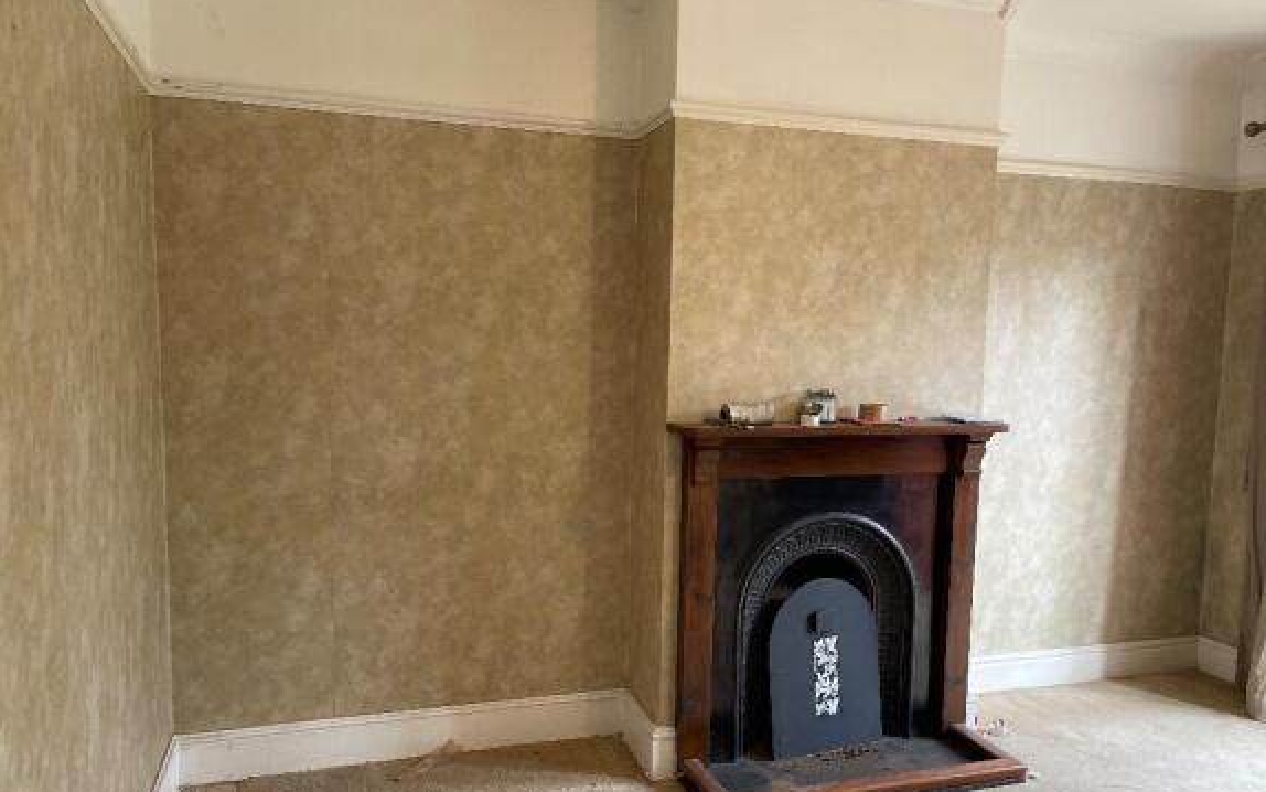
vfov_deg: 44.5
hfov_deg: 66.5
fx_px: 966
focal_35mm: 28
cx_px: 639
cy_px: 440
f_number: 1.6
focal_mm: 5.1
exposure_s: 1/121
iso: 125
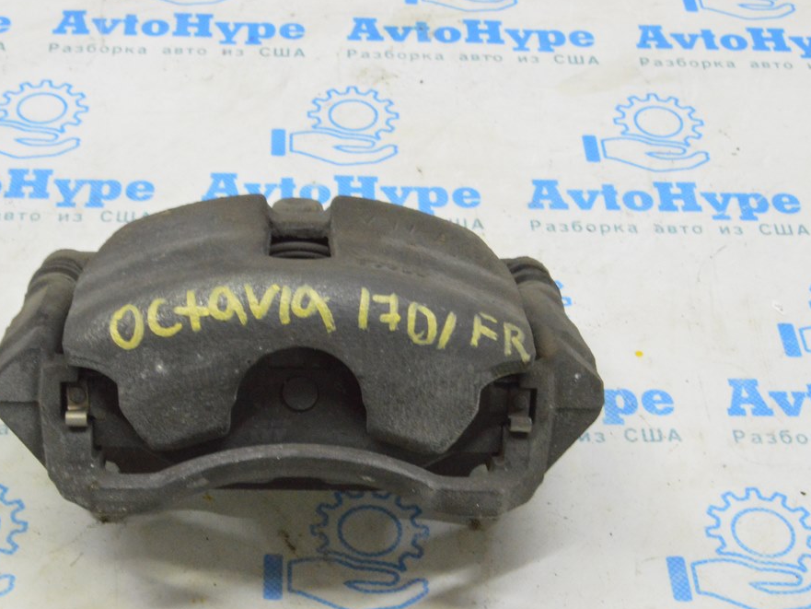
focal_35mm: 67
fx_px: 1570
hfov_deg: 28.9
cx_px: 342
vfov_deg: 21.9
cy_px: 308
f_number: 20
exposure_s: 1/15
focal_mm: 40
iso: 6400
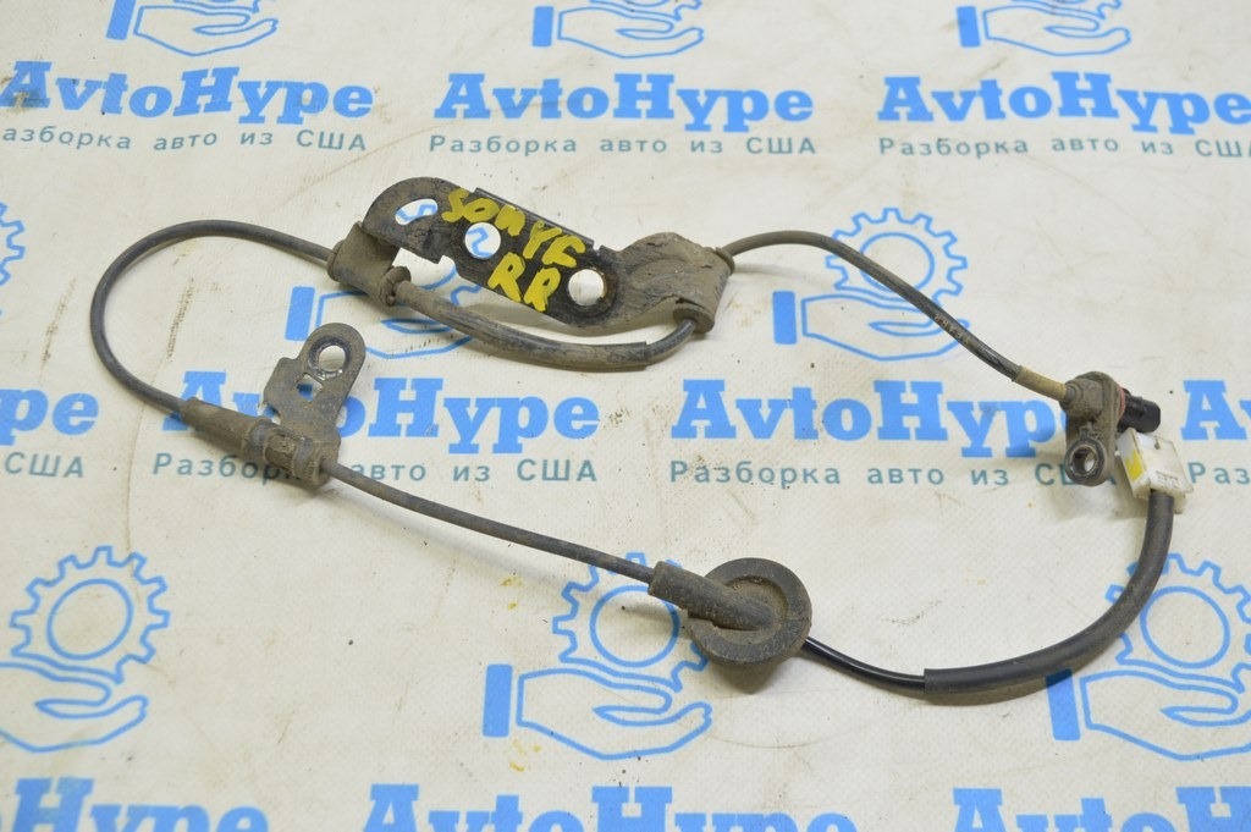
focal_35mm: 45
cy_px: 416
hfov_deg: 43.6
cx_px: 626
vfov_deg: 29.8
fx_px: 1562
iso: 400
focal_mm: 30
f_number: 5.6
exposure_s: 1/20
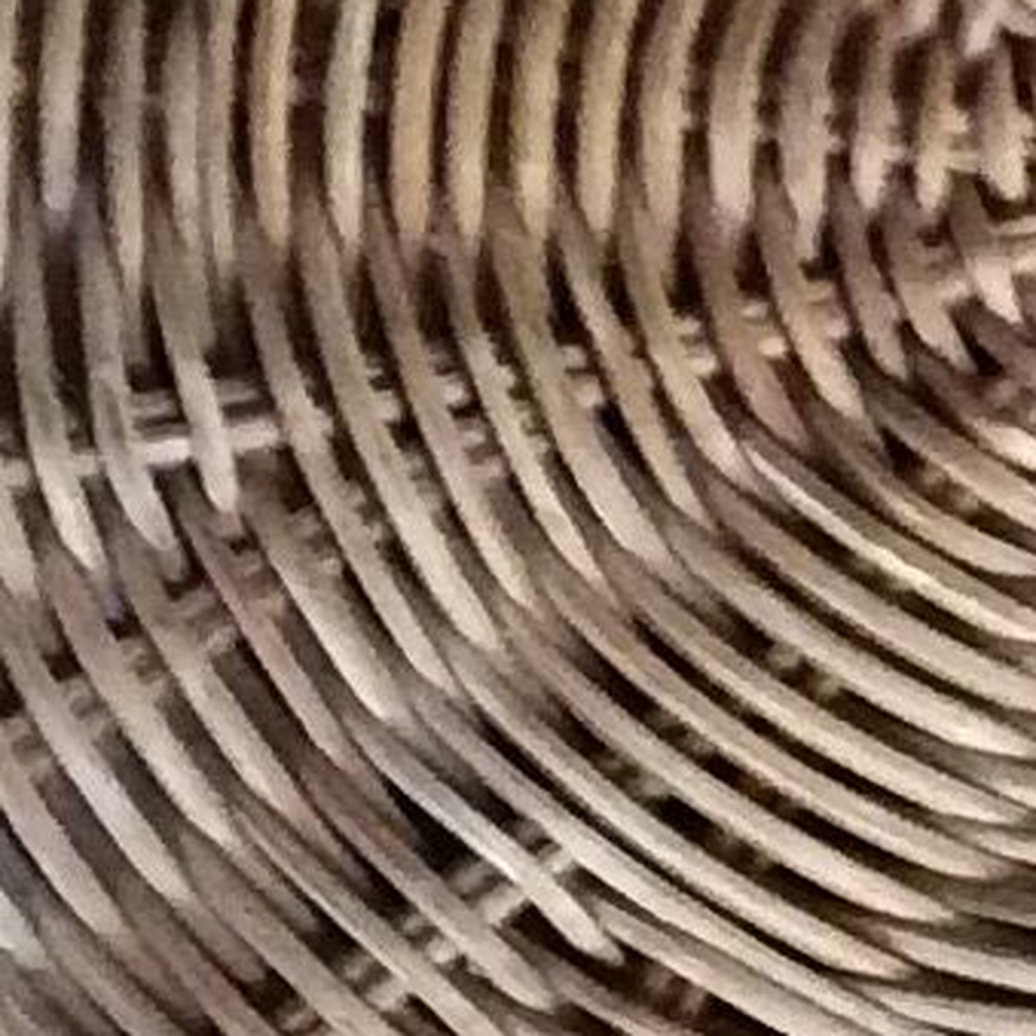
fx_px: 7314
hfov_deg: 8.1
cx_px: 416
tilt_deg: -71.6
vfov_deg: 8.1
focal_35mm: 216
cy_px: 452
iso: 250
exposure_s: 1/20
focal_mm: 3.3
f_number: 2.4
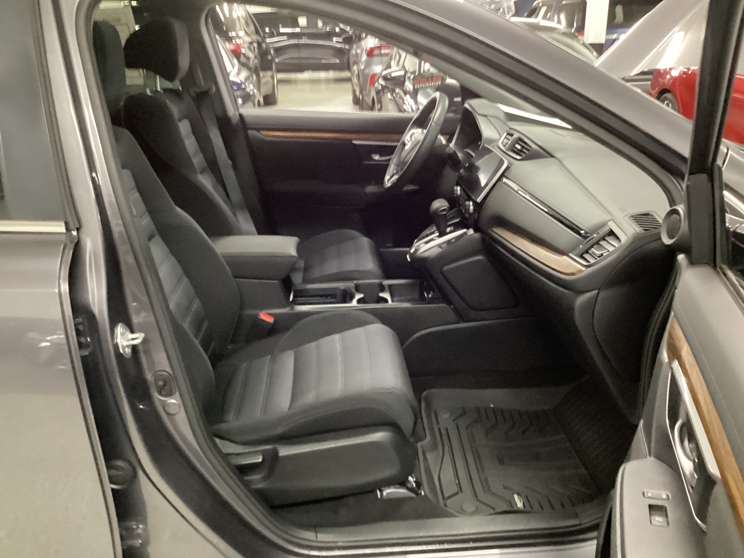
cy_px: 279
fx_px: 666
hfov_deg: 58.4
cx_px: 372
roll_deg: +0.4
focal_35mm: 31
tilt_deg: -22.9
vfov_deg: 45.4
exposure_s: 1/24
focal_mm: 3.3
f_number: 2.4
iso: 640
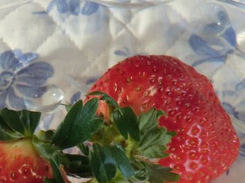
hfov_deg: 13.8
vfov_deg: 10.1
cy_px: 244
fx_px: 1011
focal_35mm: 143
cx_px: 65
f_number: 4
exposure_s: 1/60
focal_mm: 8.4
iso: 200
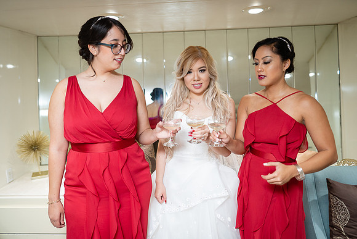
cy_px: 122
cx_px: 174
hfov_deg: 72.4
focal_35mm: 25
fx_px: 244
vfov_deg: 52.1
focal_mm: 24
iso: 500
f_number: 1.8
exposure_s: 1/200
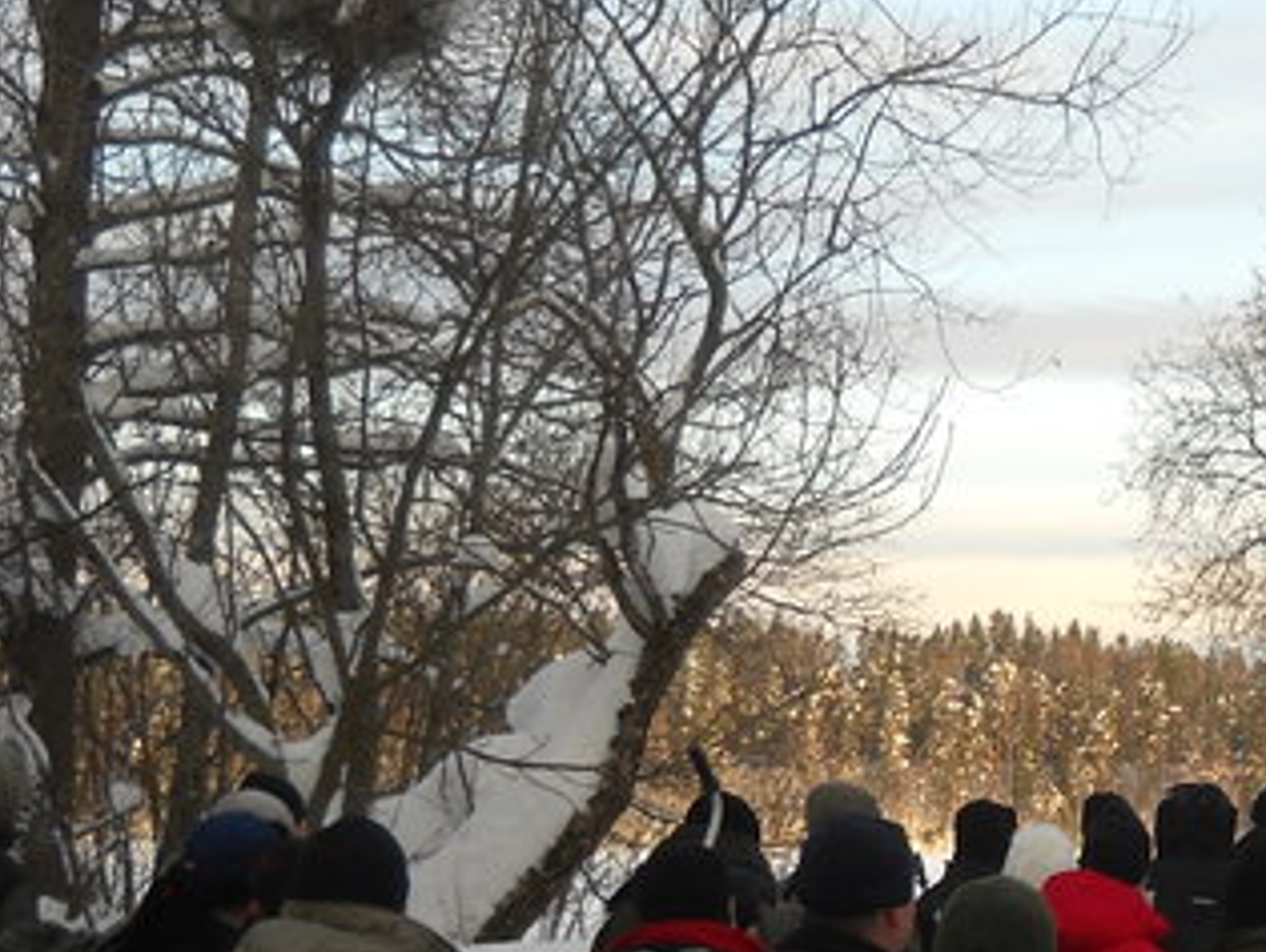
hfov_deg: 18.1
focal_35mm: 104
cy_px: 783
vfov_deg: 14.2
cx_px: 1451
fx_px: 3808
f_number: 3.1
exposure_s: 1/141
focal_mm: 6.72
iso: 64
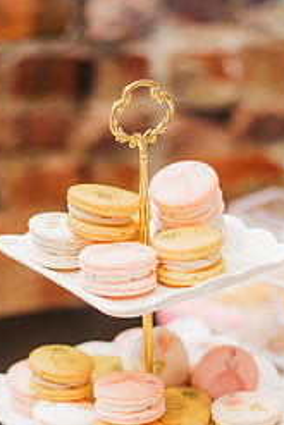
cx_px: 150
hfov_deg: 15.0
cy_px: 344
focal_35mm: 91
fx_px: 1075
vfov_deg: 22.1
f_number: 2
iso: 1250
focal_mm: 50
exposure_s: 1/200
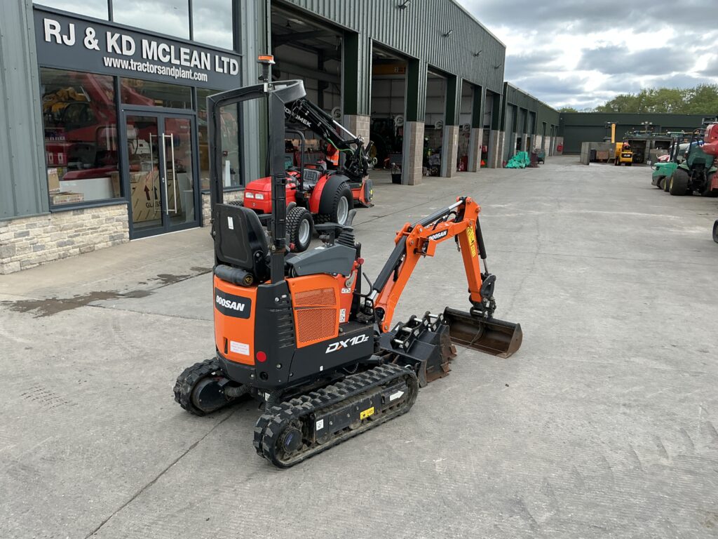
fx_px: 581
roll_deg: -0.8
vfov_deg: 49.7
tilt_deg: -6.8
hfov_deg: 63.4
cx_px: 359
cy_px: 270
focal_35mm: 28
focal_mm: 3
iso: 25
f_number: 1.8
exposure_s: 1/353
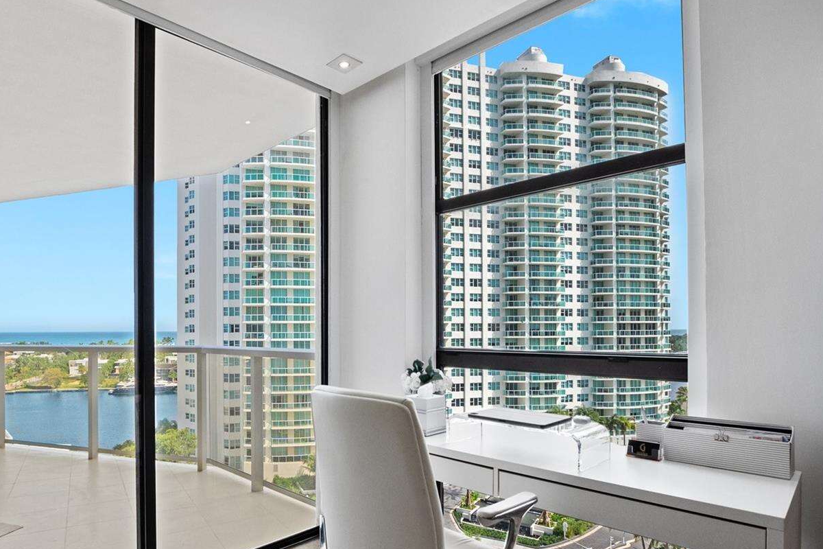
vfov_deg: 61.3
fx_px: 457
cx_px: 316
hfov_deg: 82.6
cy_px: 336
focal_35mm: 20
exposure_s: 1/125
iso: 200
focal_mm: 10
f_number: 8
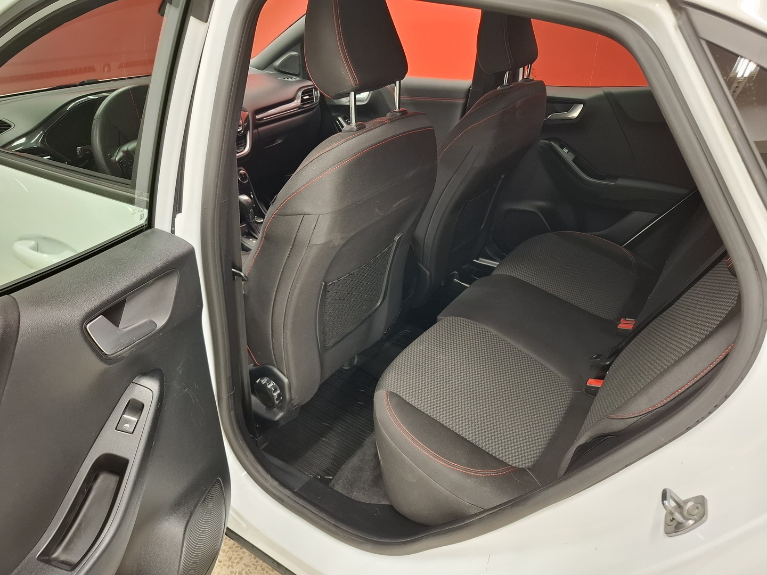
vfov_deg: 58.9
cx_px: 384
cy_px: 288
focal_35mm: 23
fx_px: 510
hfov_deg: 73.9
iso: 400
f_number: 1.8
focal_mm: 5.54
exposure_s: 1/24
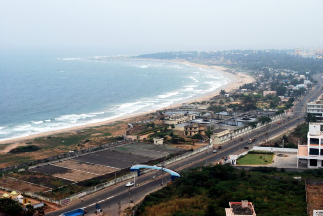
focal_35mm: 54
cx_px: 162
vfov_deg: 25.1
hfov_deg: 36.8
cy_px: 108
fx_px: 485
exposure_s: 1/60
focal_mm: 36
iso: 200
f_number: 7.1
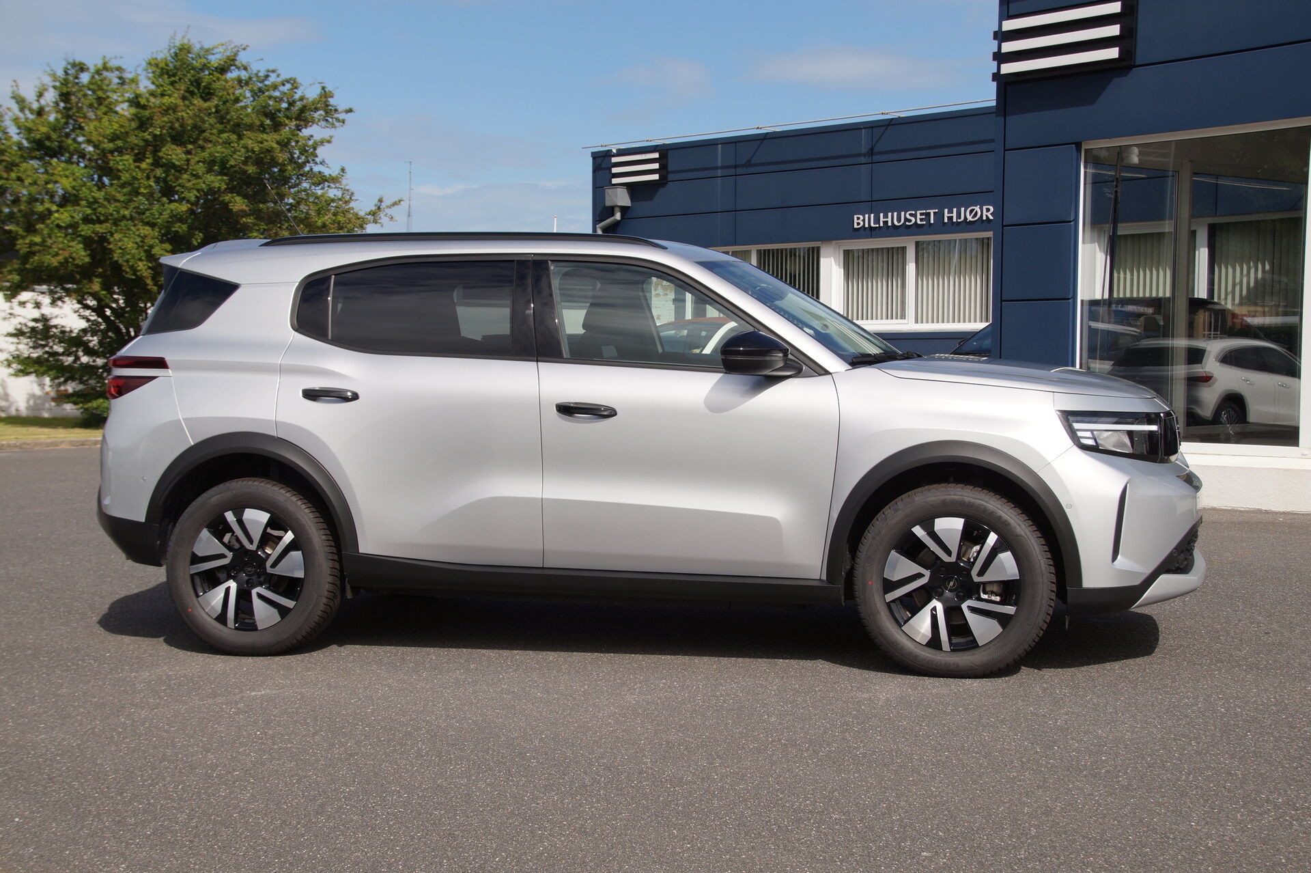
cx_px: 656
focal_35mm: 52
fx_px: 1911
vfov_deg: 25.7
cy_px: 436
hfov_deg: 37.9
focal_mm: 35
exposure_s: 1/320
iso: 100
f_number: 8
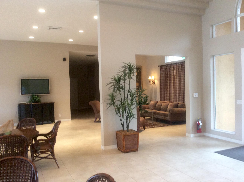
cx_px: 122
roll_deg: +1.0
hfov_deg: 56.9
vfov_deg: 44.1
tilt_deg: -3.8
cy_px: 91
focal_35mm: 32
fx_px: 225
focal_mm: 3.3
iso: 100
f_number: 2.4
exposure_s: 1/24
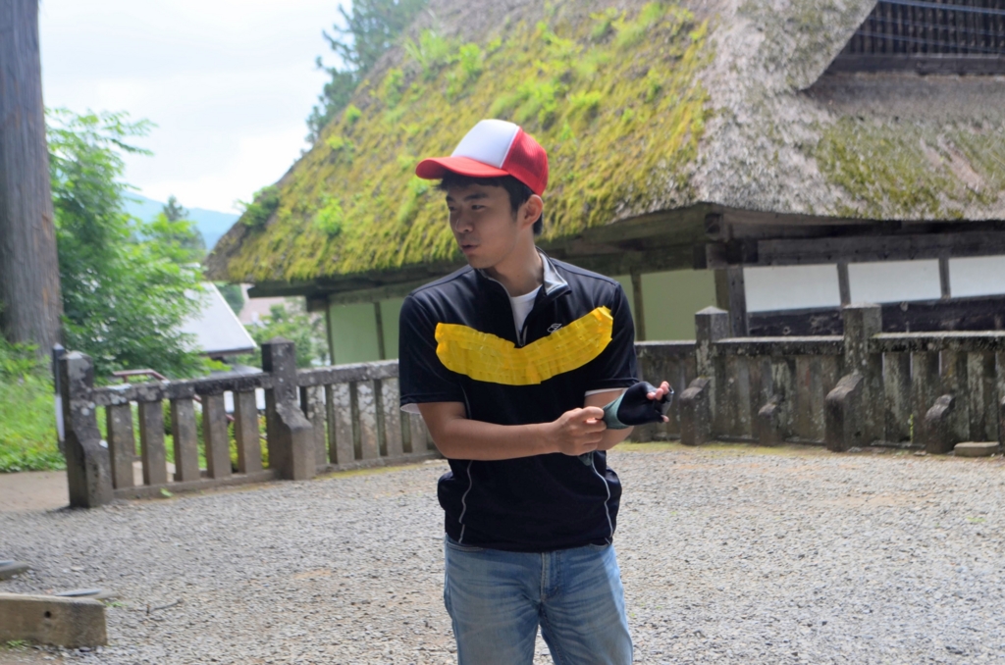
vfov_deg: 20.1
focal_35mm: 68
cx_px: 502
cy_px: 332
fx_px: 1880
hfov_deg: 29.9
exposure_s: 1/200
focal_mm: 45
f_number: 7.1
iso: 200
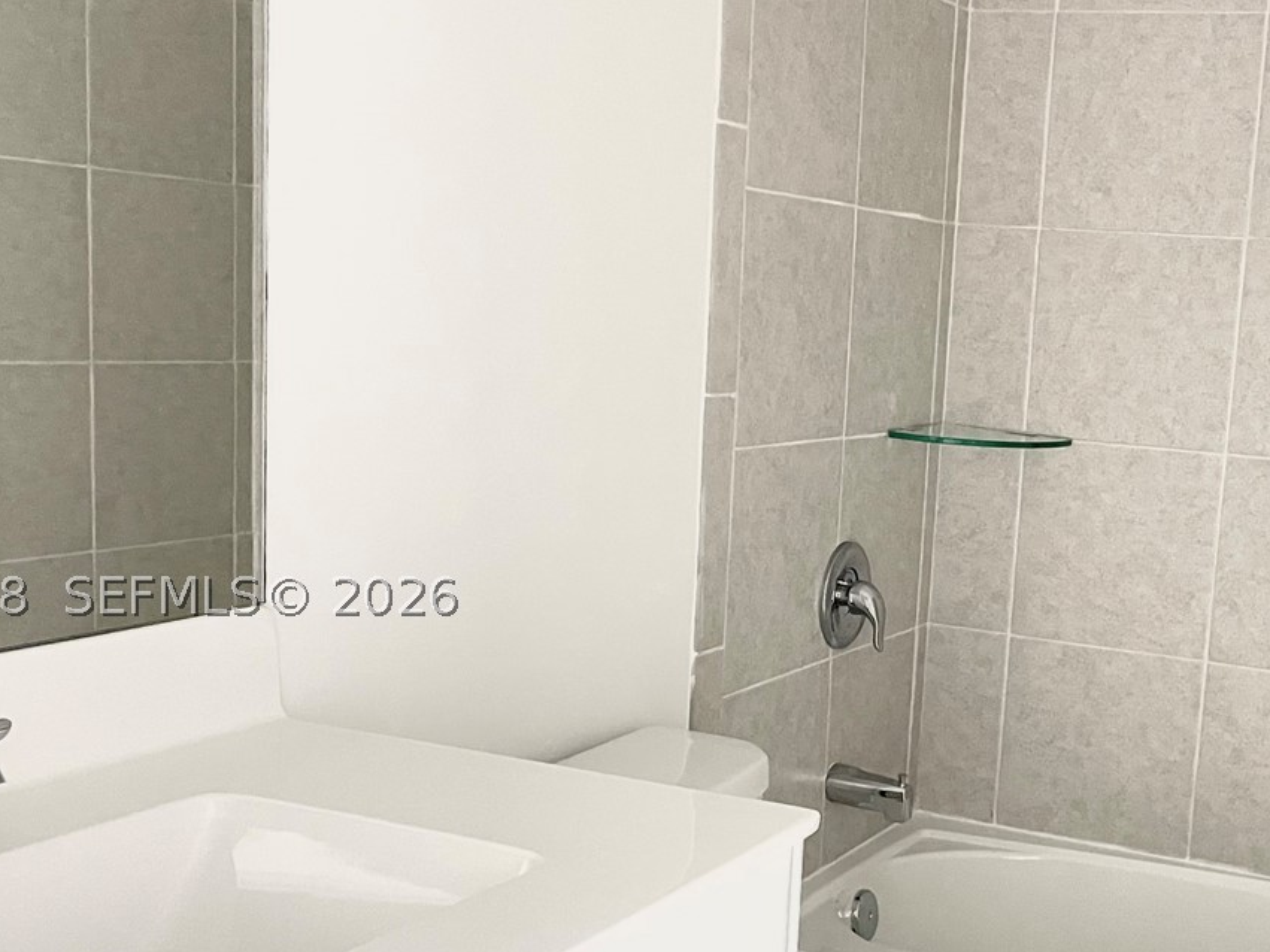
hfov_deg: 39.6
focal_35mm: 47
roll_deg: -3.6
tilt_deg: -10.4
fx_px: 1724
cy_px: 595
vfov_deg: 30.7
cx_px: 915
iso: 640
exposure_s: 1/30
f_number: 1.6
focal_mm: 5.1
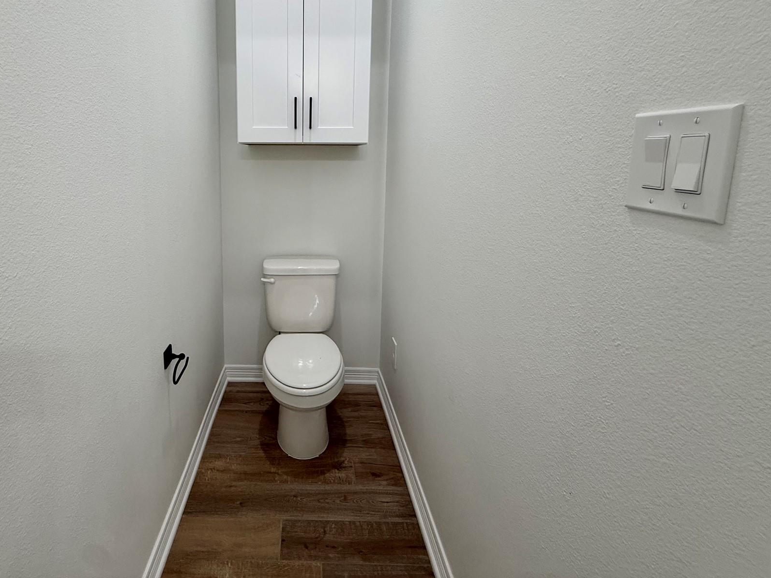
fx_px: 401
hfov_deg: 86.3
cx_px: 298
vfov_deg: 70.1
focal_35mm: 18
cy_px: 207
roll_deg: -0.7
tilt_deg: -7.1
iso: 160
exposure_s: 1/120
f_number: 2.2
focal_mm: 2.22
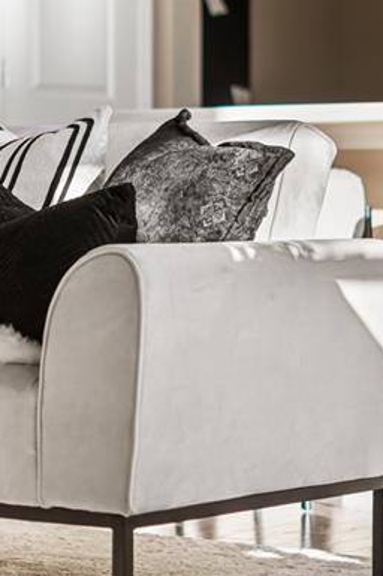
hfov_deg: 8.7
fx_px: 2494
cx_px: 22
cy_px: 175
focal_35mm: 156
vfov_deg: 13.1
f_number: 1.8
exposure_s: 1/250
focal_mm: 50
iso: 125
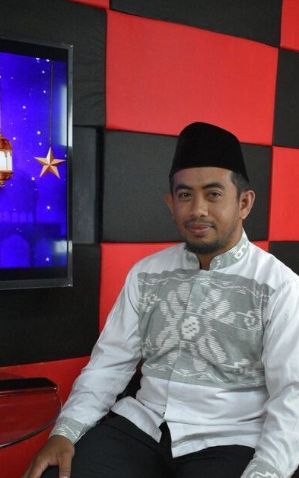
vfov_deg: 36.9
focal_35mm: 55
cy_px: 295
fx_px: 713
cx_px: 213
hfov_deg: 23.5
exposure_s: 1/320
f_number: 4
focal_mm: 25
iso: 3200
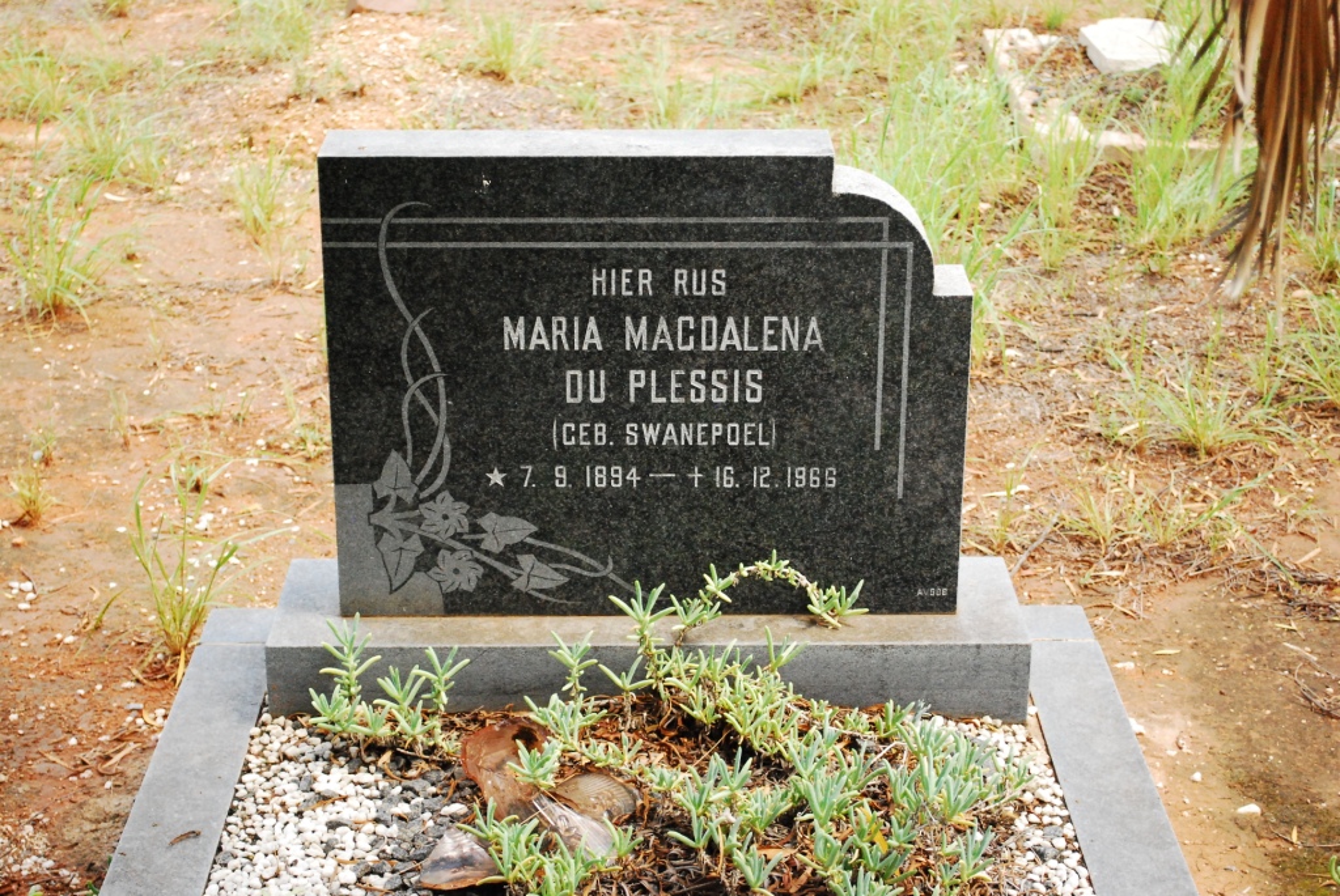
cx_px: 670
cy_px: 448
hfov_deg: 31.9
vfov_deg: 21.6
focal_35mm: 63
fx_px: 2347
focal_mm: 42
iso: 1600
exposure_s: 1/500
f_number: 5.3
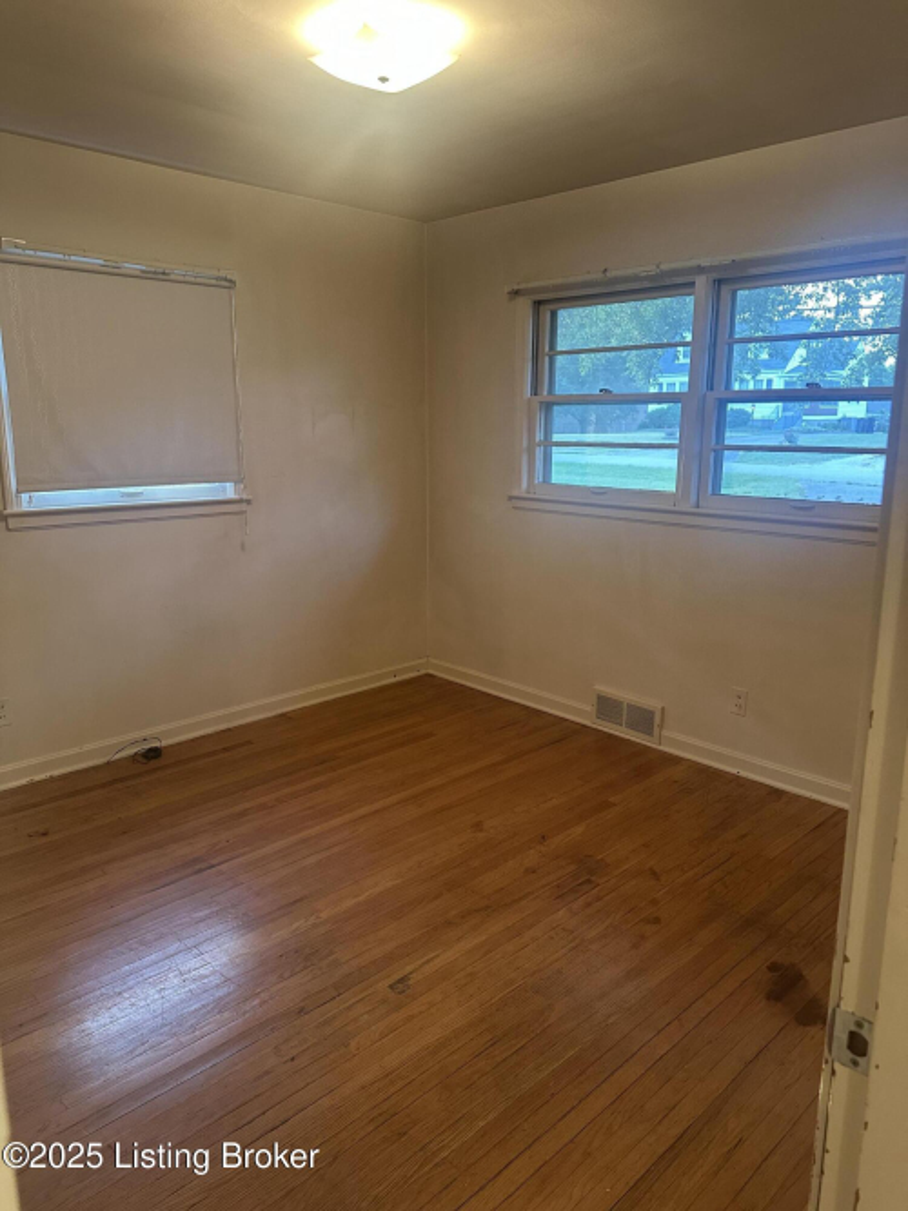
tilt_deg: -11.6
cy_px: 606
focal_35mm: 24
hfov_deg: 56.8
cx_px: 454
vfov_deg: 71.6
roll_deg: -0.6
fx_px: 840
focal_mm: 6.86
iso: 400
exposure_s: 1/60
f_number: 1.78
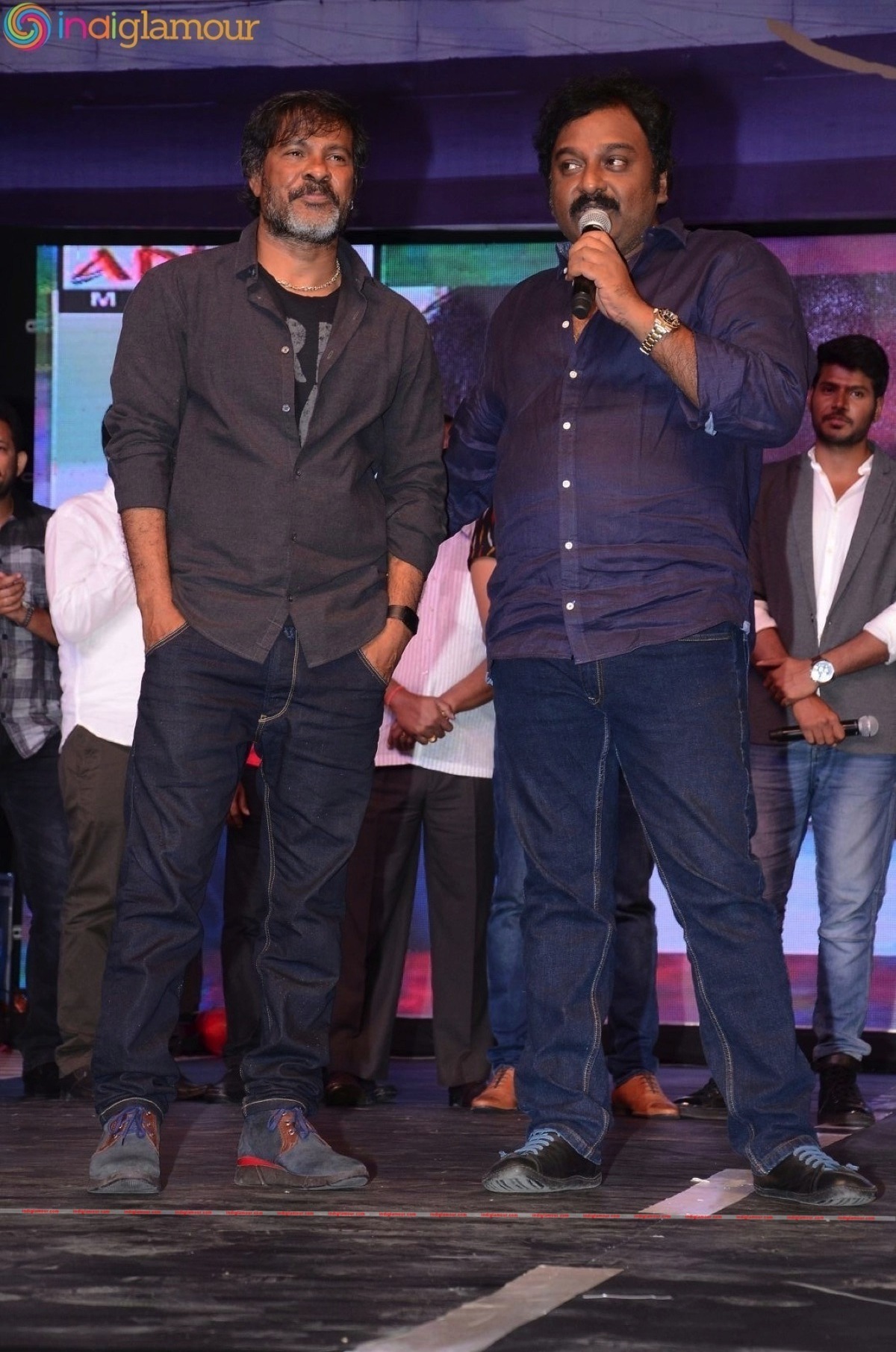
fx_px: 3936
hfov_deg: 13.0
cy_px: 676
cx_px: 448
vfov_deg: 19.5
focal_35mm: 105
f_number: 5.6
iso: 1000
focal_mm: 70
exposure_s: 1/125
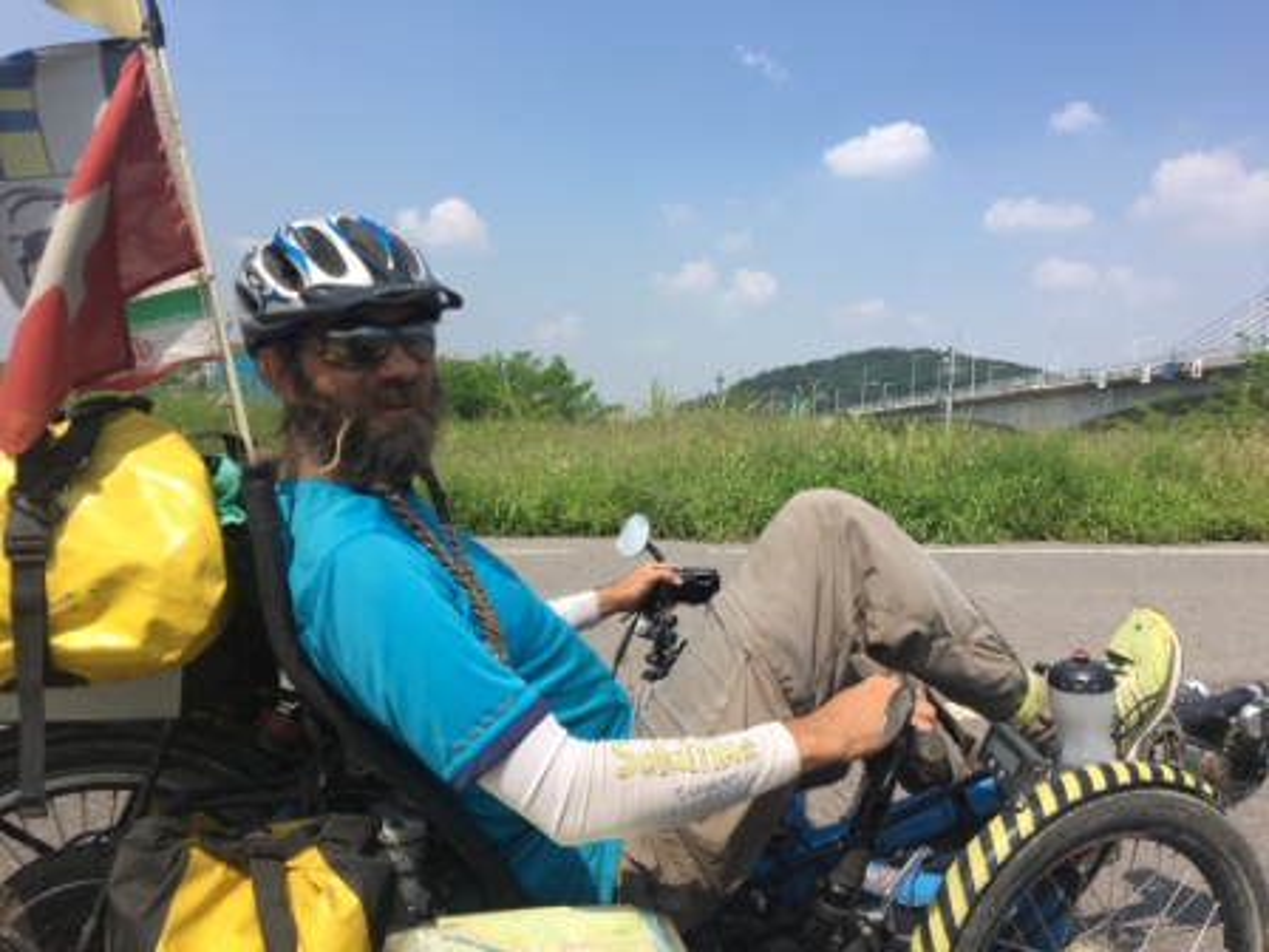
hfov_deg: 61.7
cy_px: 476
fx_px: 1063
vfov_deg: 48.2
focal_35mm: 29
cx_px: 634
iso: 25
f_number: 2.2
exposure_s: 1/1570
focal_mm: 4.15
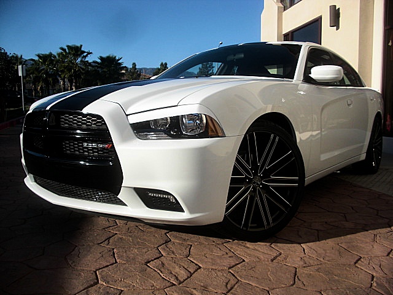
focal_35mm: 36
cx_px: 196
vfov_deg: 39.7
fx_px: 409
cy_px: 148
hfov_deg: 51.4
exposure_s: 1/125
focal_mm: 6.3
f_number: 7.9
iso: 50
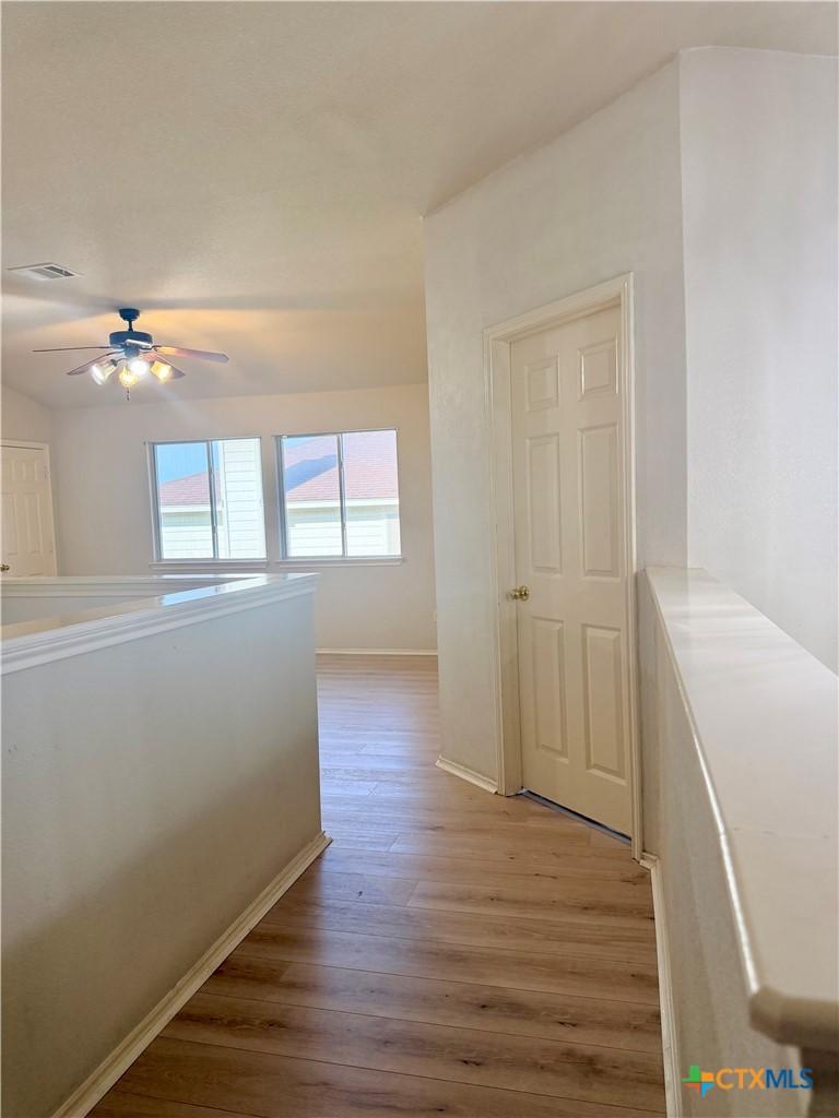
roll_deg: +1.9
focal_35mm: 24
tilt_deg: -3.8
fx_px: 776
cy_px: 559
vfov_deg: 71.6
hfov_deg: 56.8
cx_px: 420
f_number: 1.78
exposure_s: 1/123
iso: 200
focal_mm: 6.76
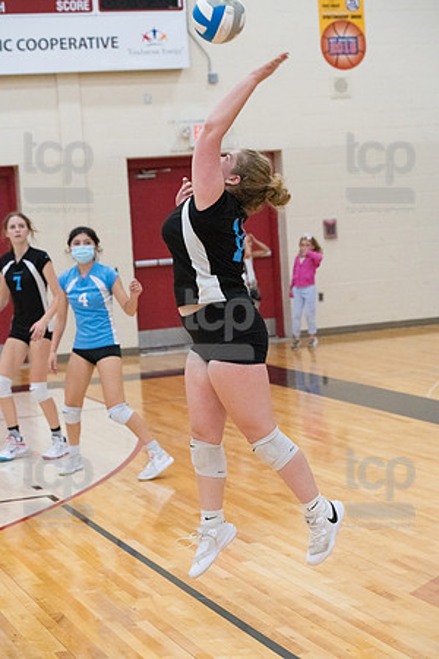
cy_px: 330
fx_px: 1500
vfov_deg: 24.8
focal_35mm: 82
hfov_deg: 16.7
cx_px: 220
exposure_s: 1/1000
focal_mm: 82
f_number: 4.5
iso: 6400
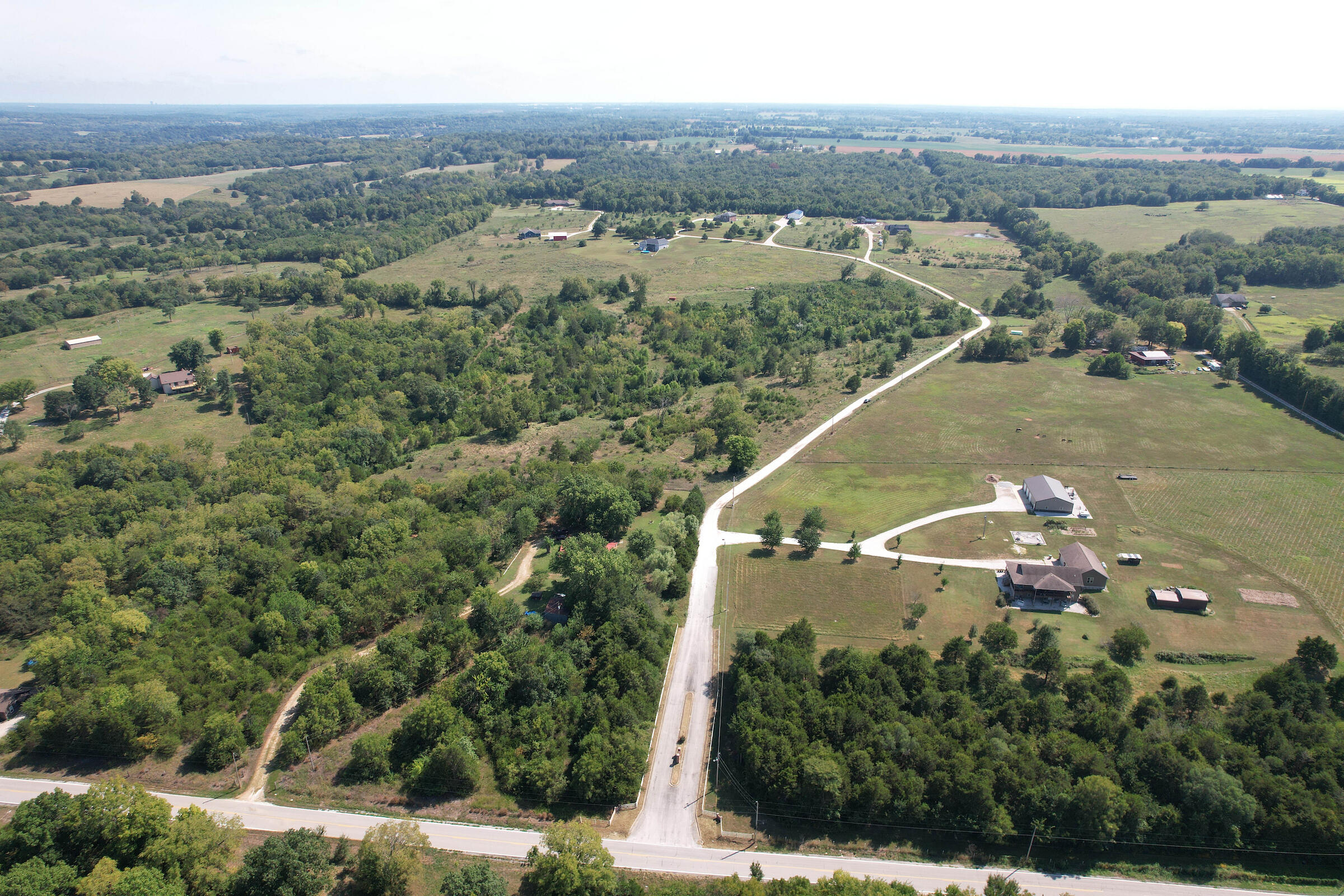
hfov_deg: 78.6
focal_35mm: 22
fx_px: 821
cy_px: 448
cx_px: 672
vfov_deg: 57.2
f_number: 2.8
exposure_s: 1/250
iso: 100
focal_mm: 8.38
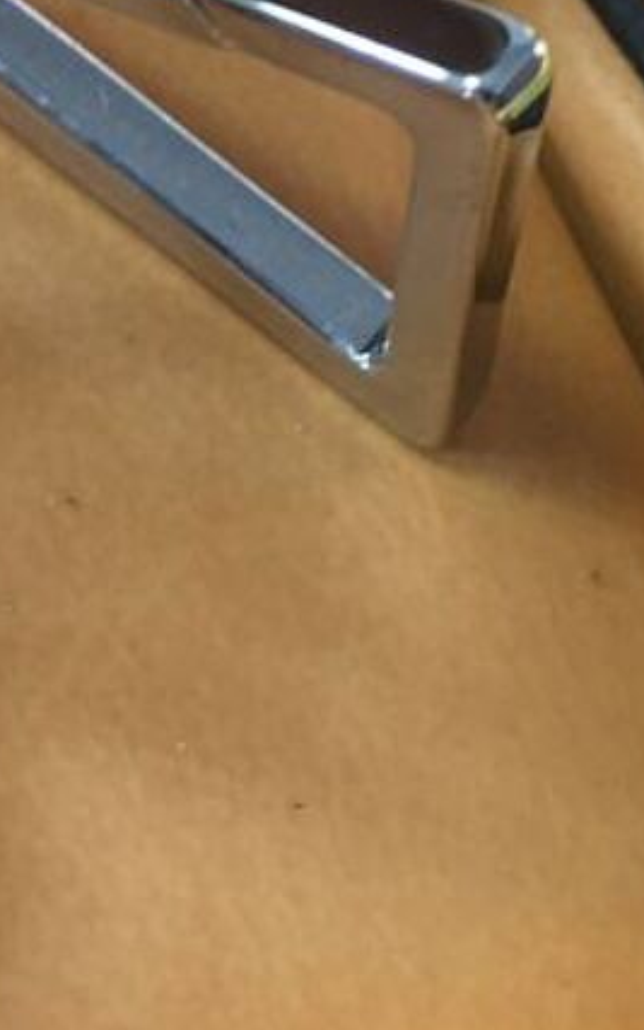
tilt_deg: -49.7
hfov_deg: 13.1
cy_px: 189
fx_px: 2695
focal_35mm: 96
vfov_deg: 21.3
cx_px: -248
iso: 100
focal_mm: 4.15
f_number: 2.2
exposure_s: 1/33
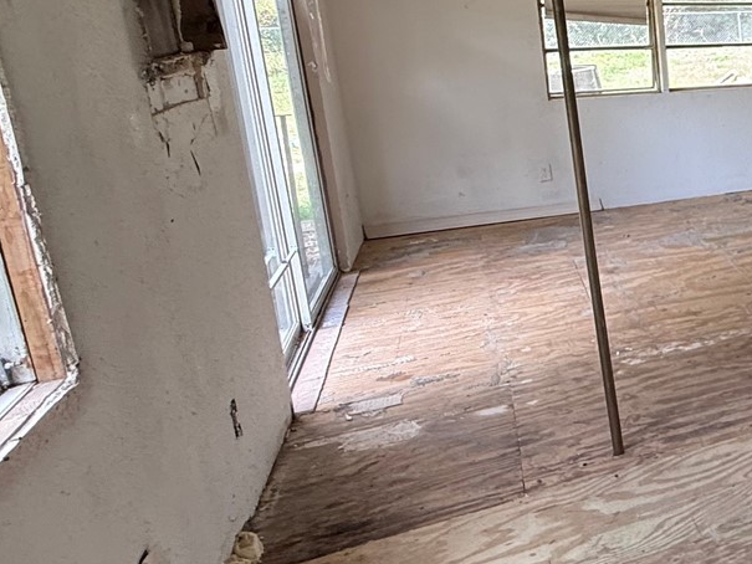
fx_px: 804
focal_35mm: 37
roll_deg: +1.0
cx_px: 976
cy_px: 158
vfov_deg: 37.9
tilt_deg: -7.3
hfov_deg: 35.0
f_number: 2.2
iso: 125
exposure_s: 1/99
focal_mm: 2.22
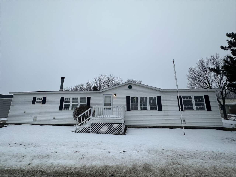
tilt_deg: +12.6
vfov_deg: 85.7
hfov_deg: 102.1
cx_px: 118
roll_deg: -0.1
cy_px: 88
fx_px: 95
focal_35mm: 14
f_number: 2.2
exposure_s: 1/711
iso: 40
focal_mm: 2.22
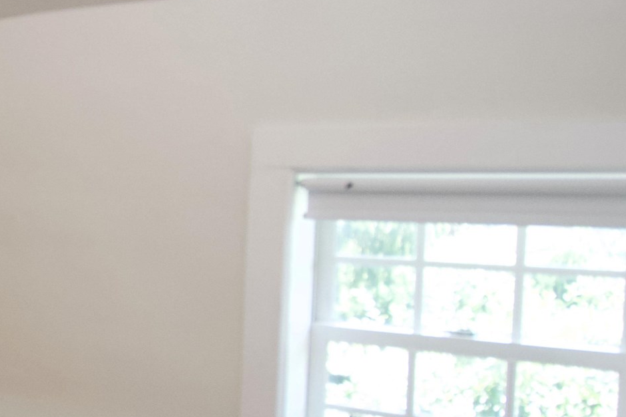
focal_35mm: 49
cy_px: 267
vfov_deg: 27.4
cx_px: -119
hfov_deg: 33.2
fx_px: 852
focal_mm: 10
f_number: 4.5
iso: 1400
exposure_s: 1/125
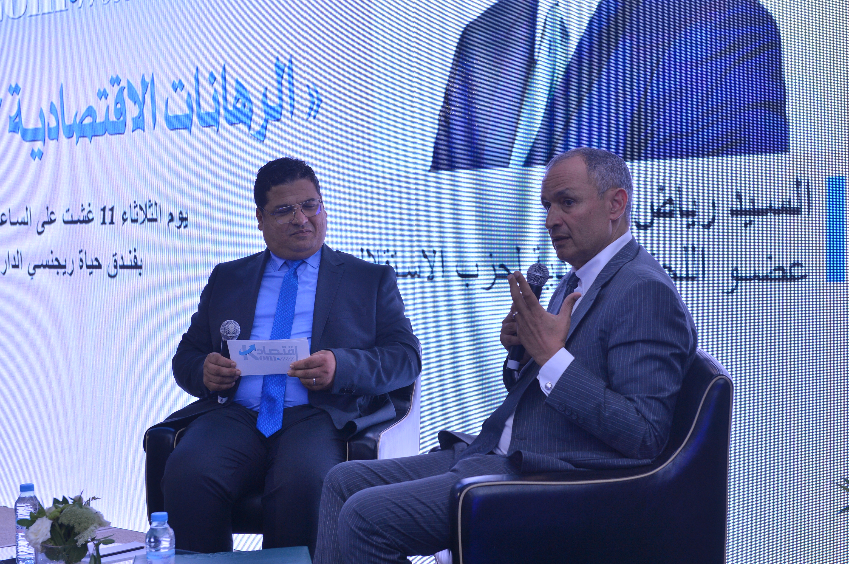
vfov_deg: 19.4
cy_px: 282
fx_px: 1649
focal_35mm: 70
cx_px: 424
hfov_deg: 28.9
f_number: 7.1
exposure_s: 1/200
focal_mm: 70
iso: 500
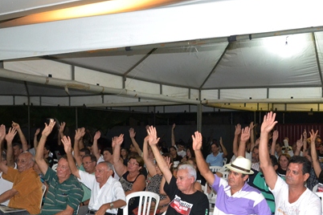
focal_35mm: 43
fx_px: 386
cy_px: 138
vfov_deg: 31.0
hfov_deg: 44.6
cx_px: 222
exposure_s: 1/60
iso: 3200
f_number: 7.1
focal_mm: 18
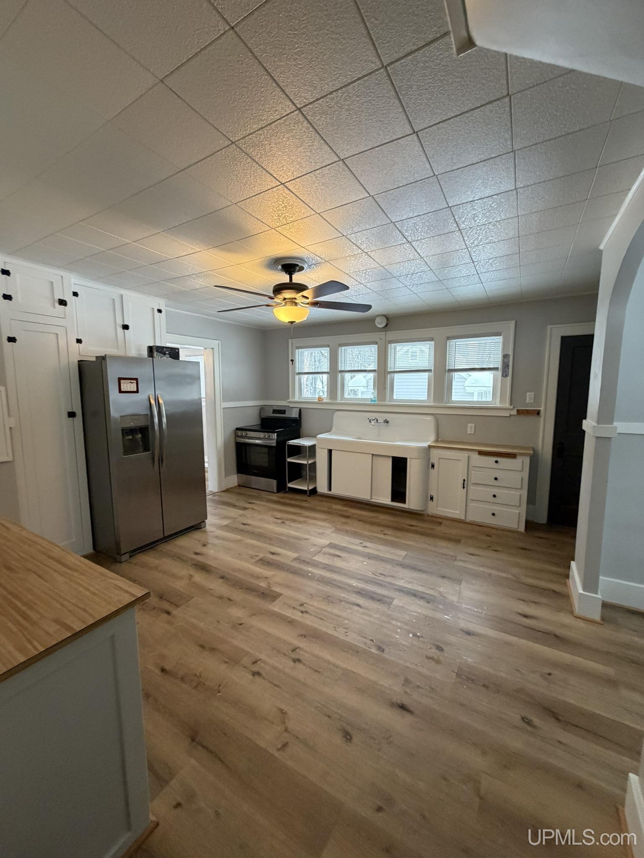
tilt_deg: -8.4
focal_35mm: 14
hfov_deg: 85.7
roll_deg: +0.6
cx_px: 322
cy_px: 429
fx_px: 347
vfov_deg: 102.1
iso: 320
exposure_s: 1/60
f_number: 2.2
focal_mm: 2.22
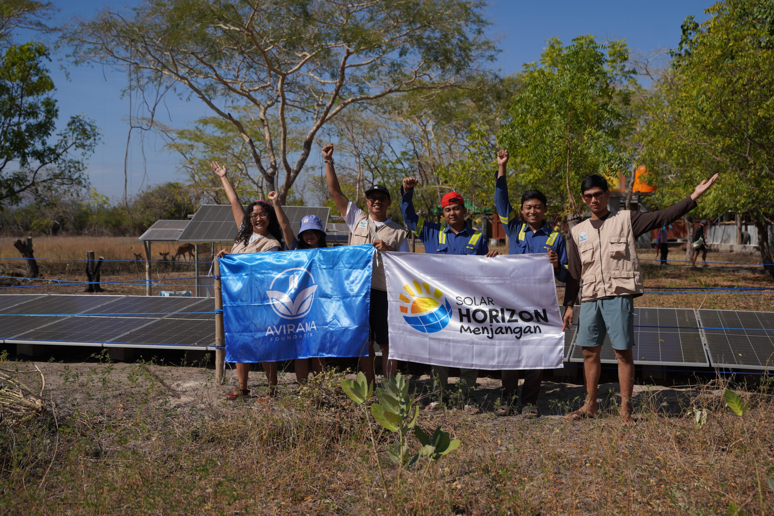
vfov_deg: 31.2
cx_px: 387
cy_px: 258
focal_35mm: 43
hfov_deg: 45.4
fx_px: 924
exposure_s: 1/2500
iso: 100
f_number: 4
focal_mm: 43
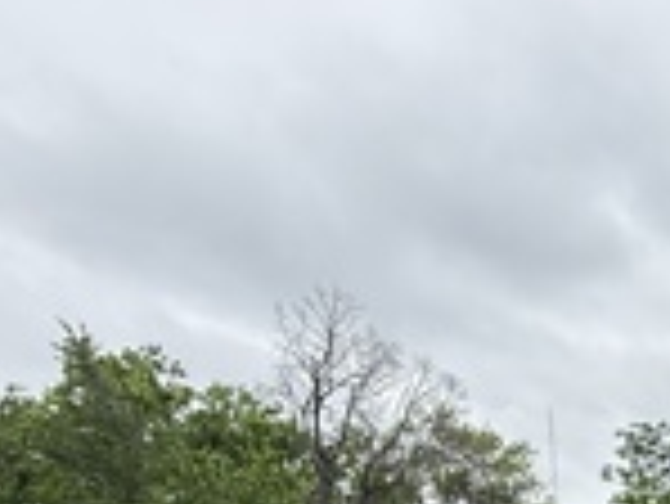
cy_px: 864
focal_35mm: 60
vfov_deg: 19.4
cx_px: 886
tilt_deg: -9.3
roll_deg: +1.5
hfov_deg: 26.8
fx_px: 1162
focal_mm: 2.22
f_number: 2.2
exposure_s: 1/393
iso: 50
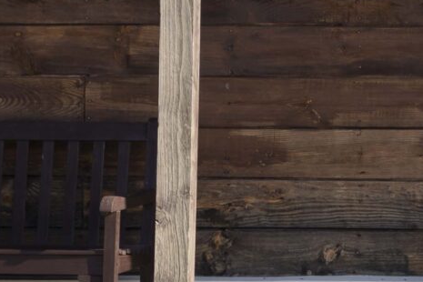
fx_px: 3231
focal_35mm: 275
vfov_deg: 4.9
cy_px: -206
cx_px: 769
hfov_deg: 7.3
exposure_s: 1/200
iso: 100
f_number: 5.6
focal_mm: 50
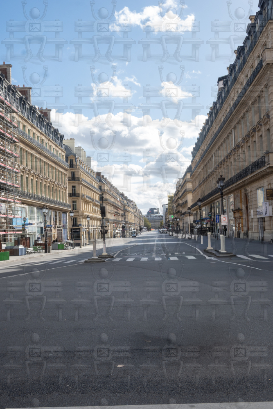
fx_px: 469
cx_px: 136
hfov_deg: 32.5
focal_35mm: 41
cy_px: 204
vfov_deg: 47.1
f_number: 8
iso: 200
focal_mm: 27.5
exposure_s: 1/400
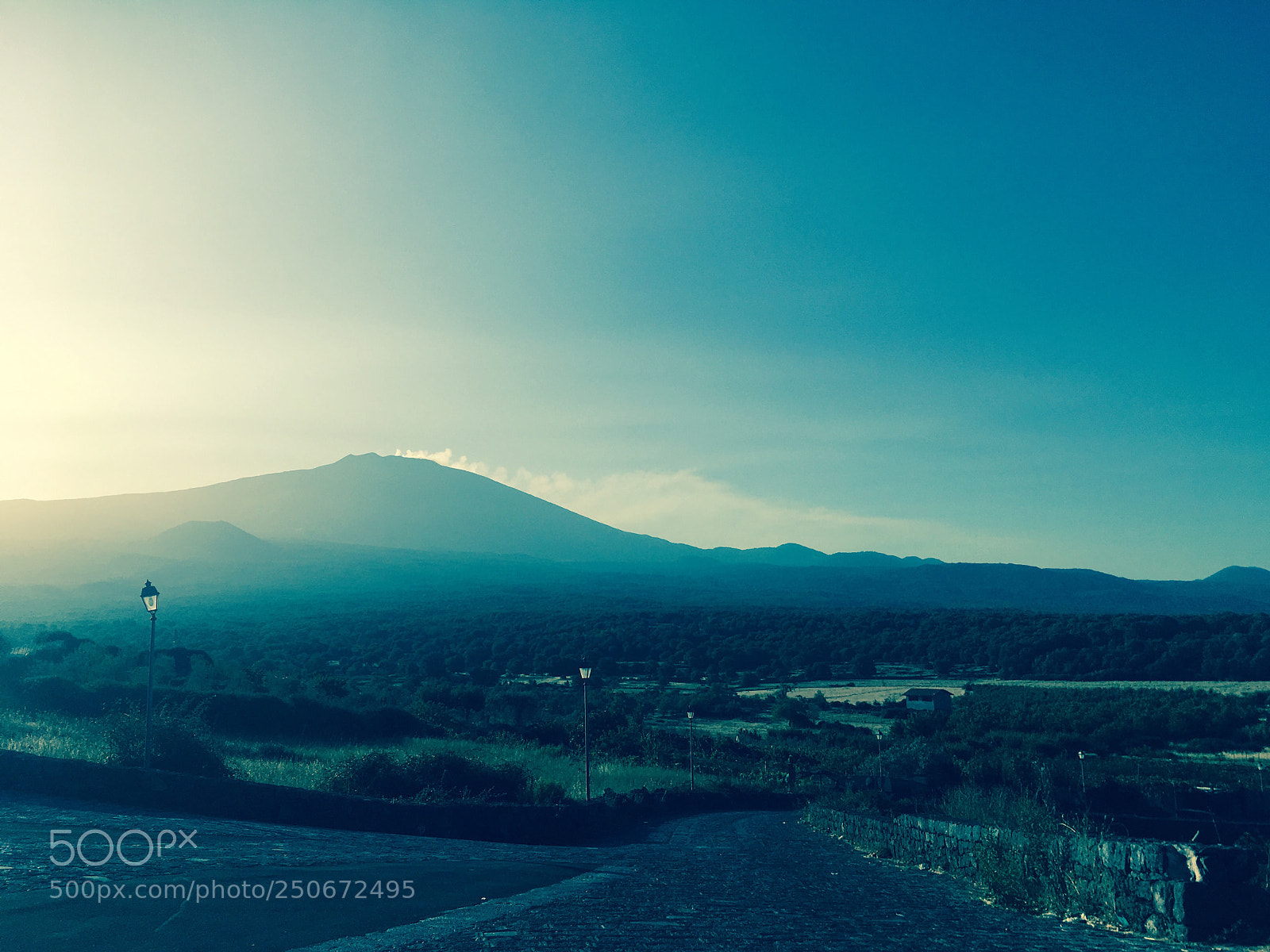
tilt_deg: +8.2
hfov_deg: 61.7
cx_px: 635
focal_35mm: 29
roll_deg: -0.1
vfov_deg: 48.2
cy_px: 476
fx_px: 1064
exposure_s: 1/2959
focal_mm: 4.15
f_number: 2.2
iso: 25
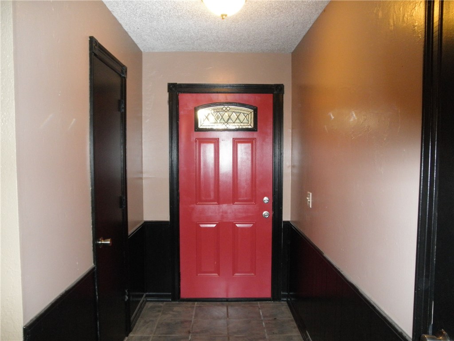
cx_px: 227
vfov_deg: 49.7
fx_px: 367
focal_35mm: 28
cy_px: 170
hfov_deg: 63.4
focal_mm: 5
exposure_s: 1/30
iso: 320
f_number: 3
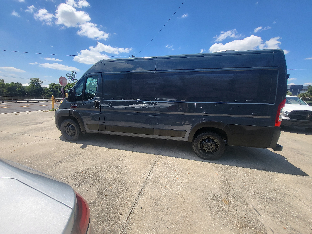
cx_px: 156
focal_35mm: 13
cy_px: 117
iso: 32
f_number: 2.2
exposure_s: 1/947
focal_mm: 1.74
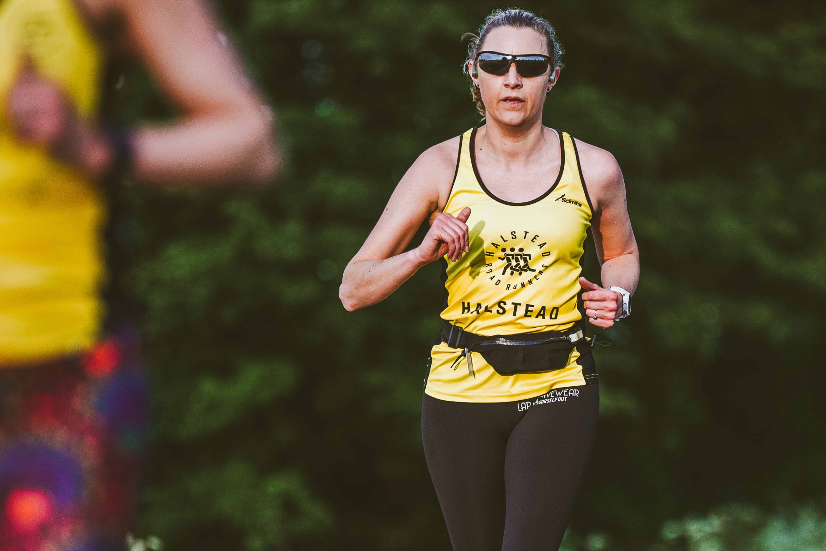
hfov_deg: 6.9
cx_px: 413
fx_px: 6883
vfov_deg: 4.6
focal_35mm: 300
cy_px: 276
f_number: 2.8
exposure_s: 1/3200
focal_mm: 200
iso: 500
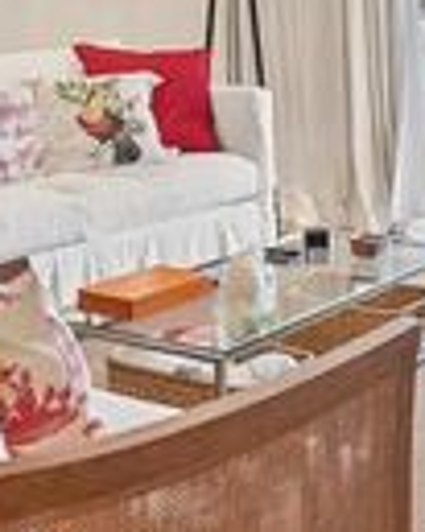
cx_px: 351
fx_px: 1023
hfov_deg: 23.1
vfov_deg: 27.6
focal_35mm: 65
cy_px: 12
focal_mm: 14
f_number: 8
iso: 400
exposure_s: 1/20
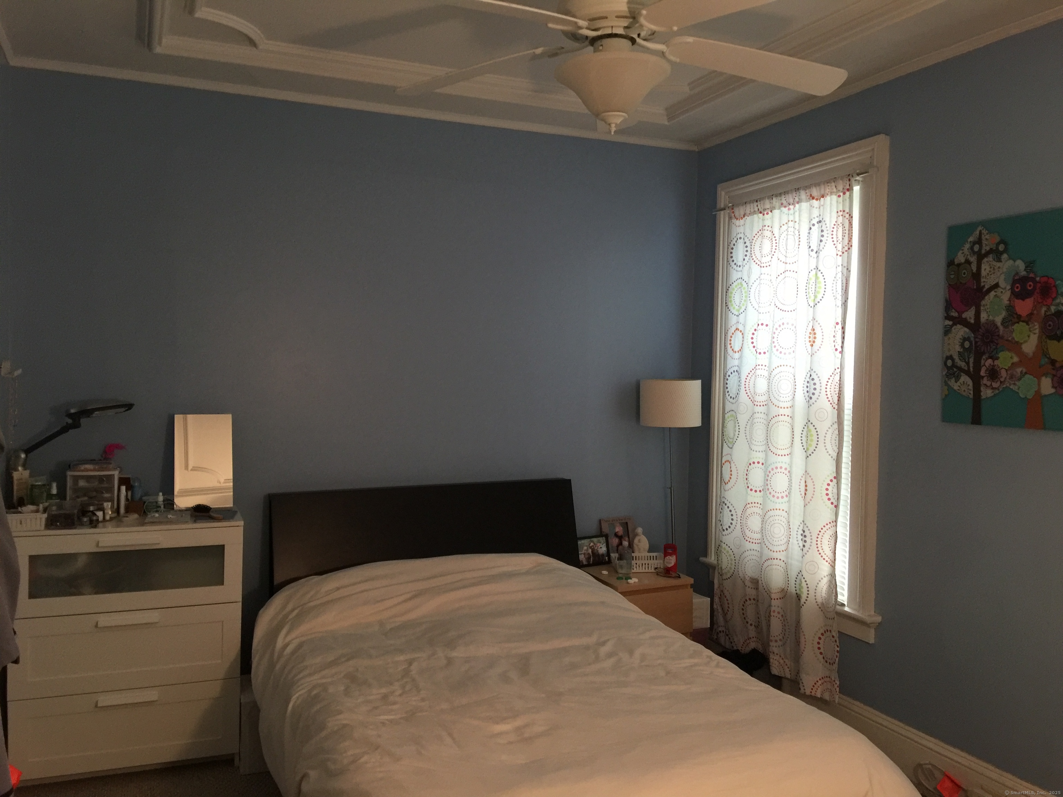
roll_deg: -0.8
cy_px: 398
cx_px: 532
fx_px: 891
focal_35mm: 29
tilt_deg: -1.8
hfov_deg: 61.7
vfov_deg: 48.2
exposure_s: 1/17
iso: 125
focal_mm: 4.15
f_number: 2.2
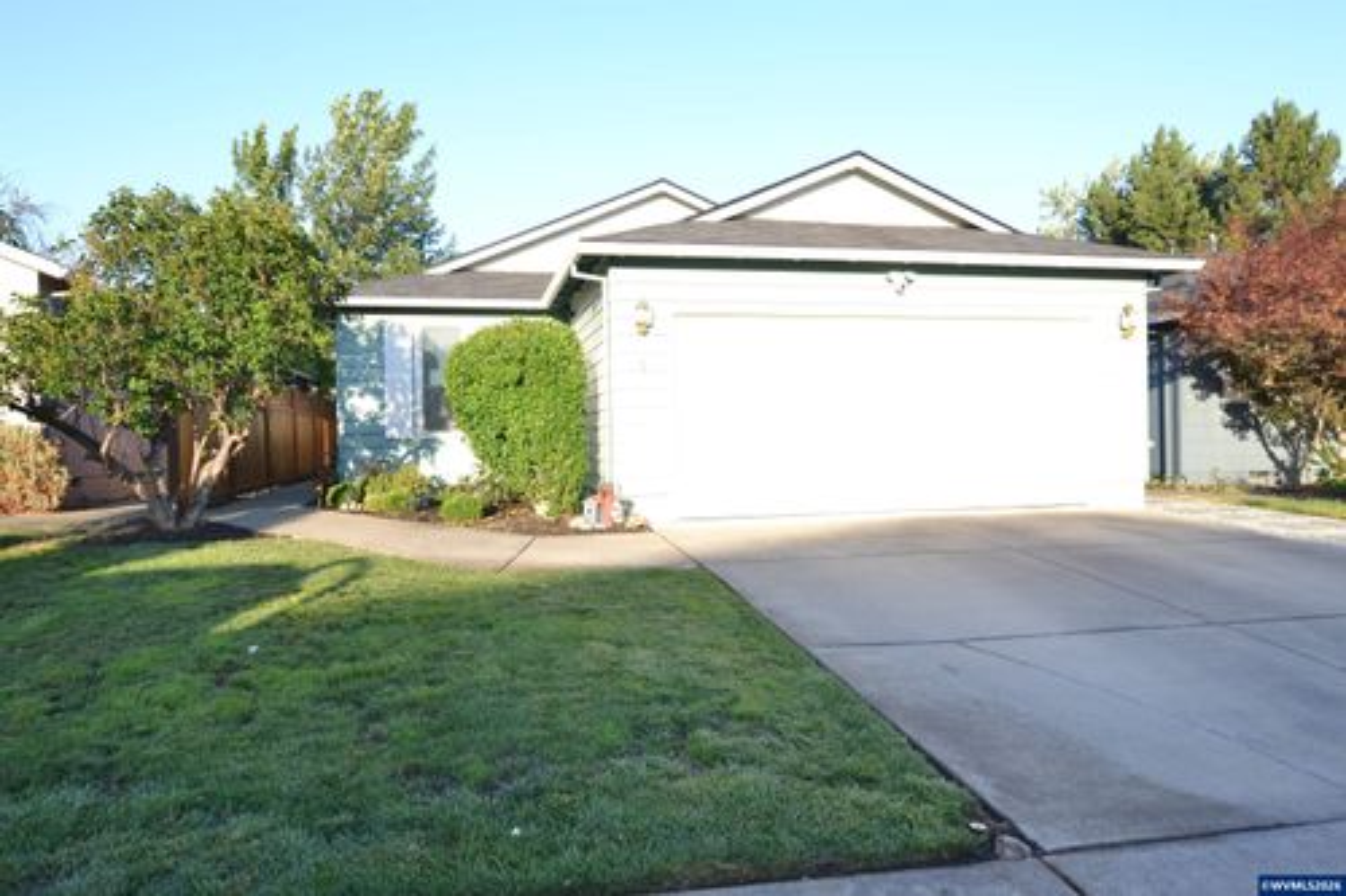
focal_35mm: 24
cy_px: 448
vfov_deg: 53.1
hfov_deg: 73.8
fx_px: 897
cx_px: 673
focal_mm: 16
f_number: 6.3
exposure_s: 1/160
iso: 100
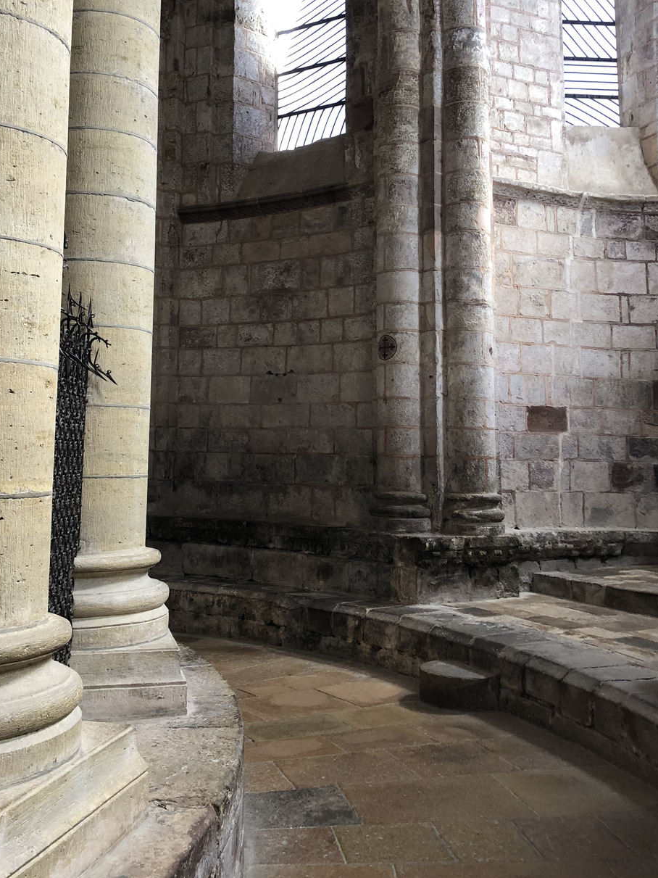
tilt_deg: +9.2
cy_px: 324
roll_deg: +0.0
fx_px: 938
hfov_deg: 38.6
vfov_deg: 49.6
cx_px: 285
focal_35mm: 37
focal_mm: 4
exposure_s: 1/25
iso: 32
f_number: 1.8
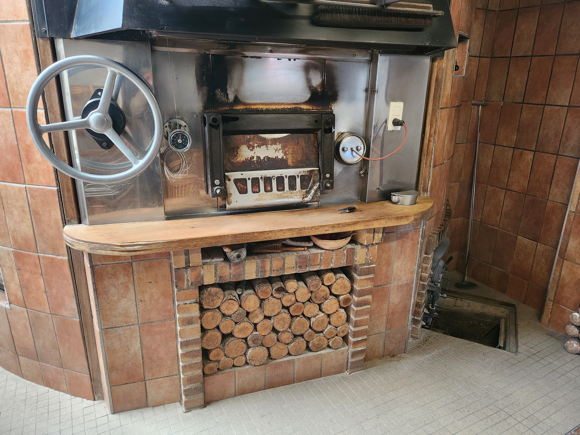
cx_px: 290
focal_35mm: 24
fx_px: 402
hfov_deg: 71.6
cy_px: 218
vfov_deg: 56.8
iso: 500
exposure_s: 1/100
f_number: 1.8
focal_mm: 5
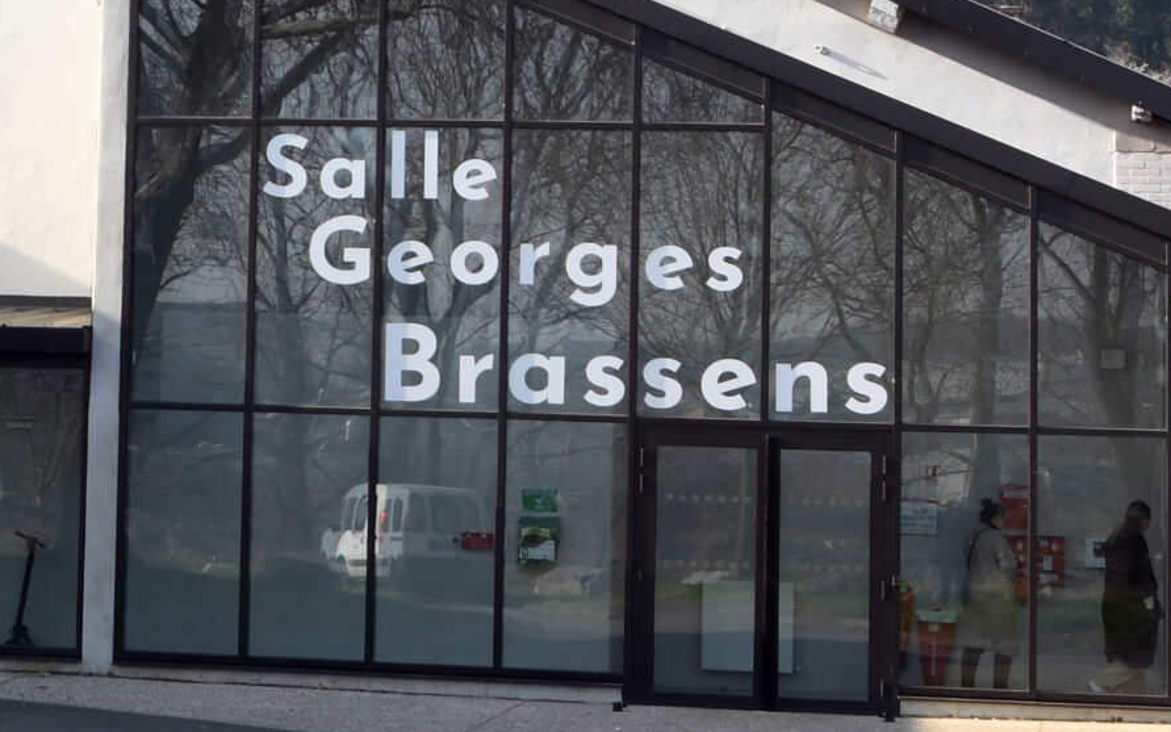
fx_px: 3926
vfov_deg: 10.5
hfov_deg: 16.4
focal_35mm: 123
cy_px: -64
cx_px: -145
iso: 250
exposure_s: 1/200
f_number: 8
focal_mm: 28
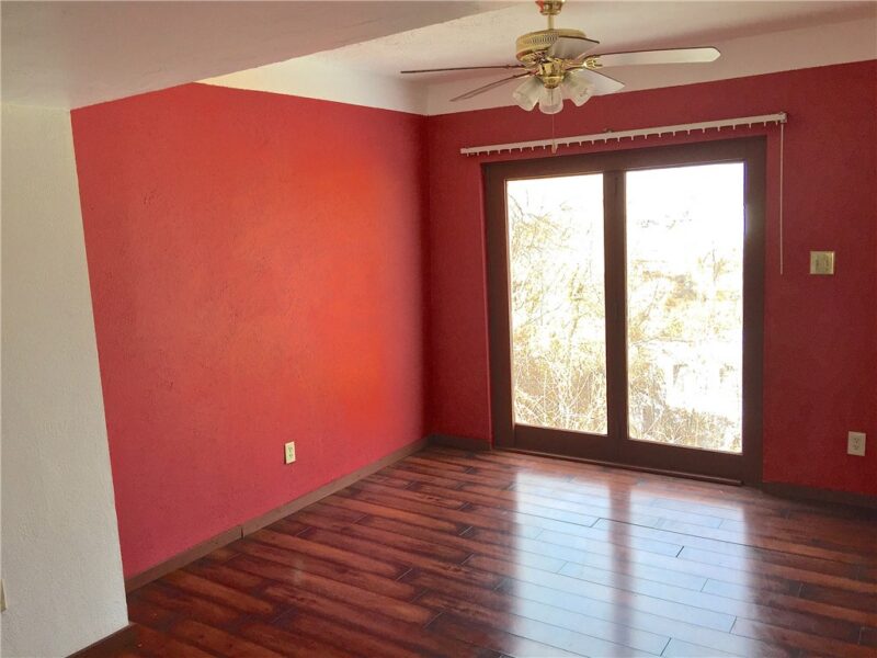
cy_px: 329
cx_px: 438
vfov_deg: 48.2
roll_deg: +4.0
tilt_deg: -7.3
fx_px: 735
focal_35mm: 29
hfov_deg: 61.7
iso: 50
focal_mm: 4.15
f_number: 2.2
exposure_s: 1/120
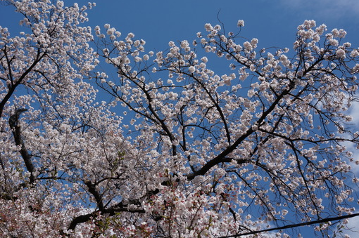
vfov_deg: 32.9
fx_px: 404
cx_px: 155
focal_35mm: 41
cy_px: 115
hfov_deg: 47.7
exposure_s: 1/320
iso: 100
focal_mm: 23
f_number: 9
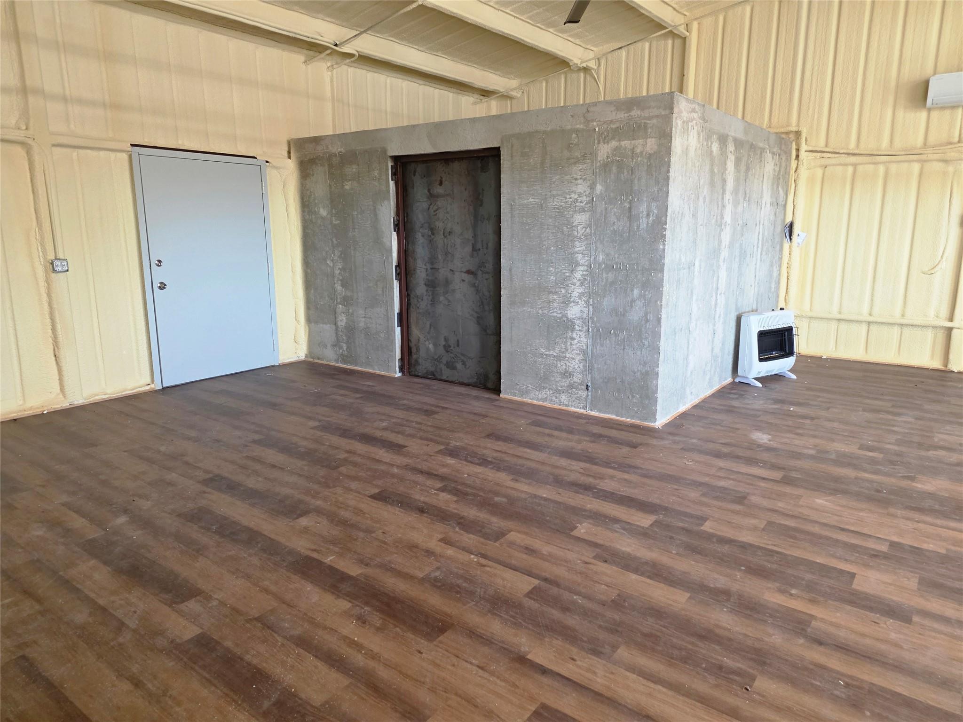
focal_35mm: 23
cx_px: 482
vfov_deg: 58.9
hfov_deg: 73.9
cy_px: 361
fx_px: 640
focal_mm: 6.25
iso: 500
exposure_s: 1/120
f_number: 1.7
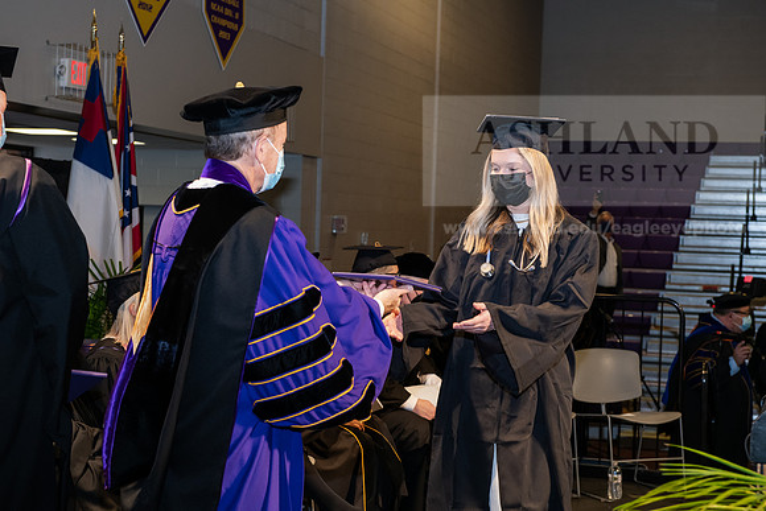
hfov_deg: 30.5
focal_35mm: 66
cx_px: 383
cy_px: 256
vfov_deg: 20.6
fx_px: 1405
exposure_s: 1/200
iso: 1600
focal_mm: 66
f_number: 6.3
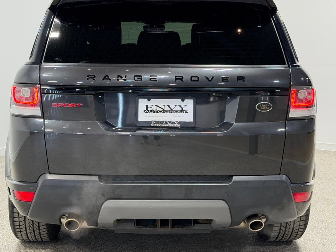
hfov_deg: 34.4
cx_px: 160
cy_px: 116
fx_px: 543
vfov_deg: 26.1
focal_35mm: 56
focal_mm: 6.76
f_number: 1.78
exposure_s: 1/120
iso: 125
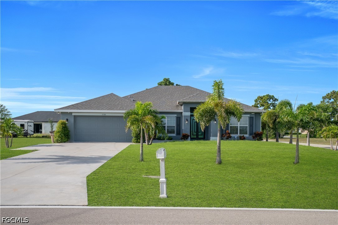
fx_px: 282
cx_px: 169
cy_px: 112
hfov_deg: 61.9
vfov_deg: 43.6
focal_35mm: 30
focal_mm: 20
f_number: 8
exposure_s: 1/320
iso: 100
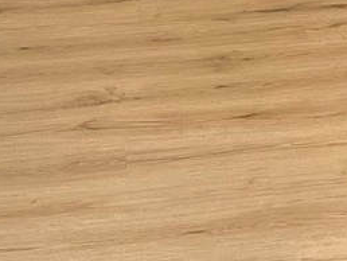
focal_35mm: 206
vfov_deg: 6.8
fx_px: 2067
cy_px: -374
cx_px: 728
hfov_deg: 9.0
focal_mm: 5.7
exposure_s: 1/120
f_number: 1.5
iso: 80
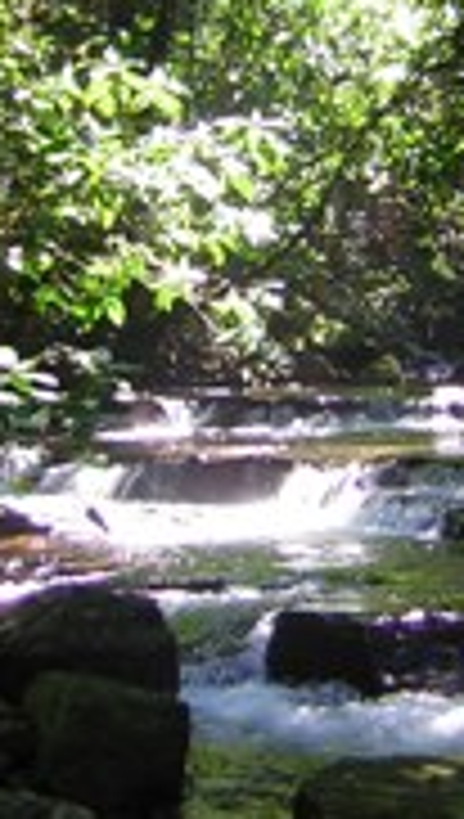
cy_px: 288
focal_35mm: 86
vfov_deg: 24.6
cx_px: 432
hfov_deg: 14.0
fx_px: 1872
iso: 50
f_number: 2.6
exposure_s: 1/54.6
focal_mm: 4.7
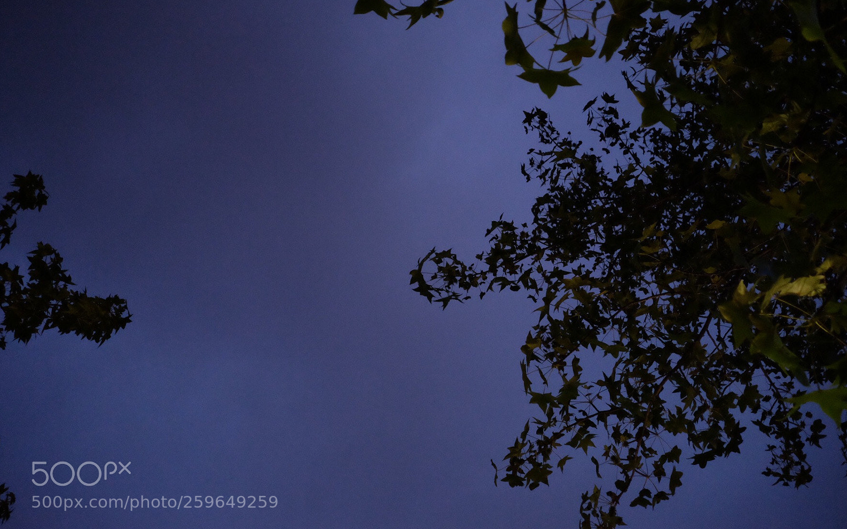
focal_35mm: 36
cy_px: 259
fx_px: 831
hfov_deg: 54.0
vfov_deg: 35.3
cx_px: 426
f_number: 2
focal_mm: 23
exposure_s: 1/180
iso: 3200
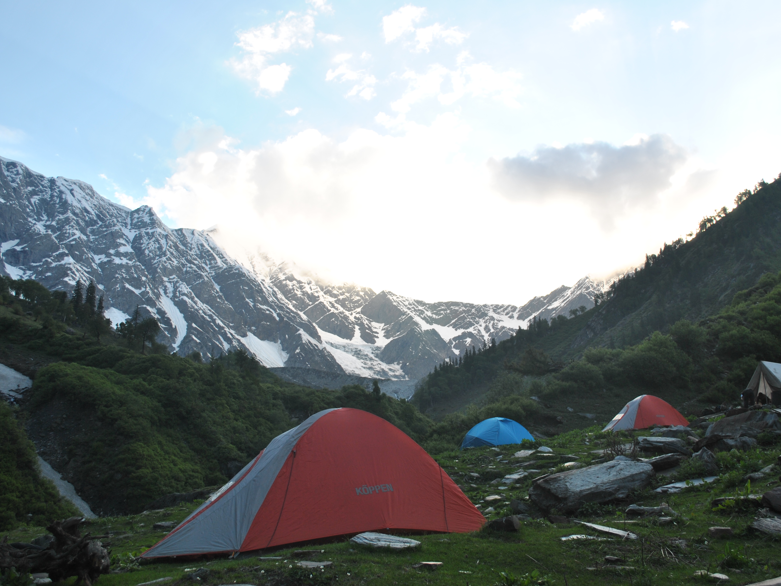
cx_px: 417
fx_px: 880
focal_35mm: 39
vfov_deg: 36.8
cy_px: 292
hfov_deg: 47.8
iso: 100
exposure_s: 1/125
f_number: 5.6
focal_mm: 24
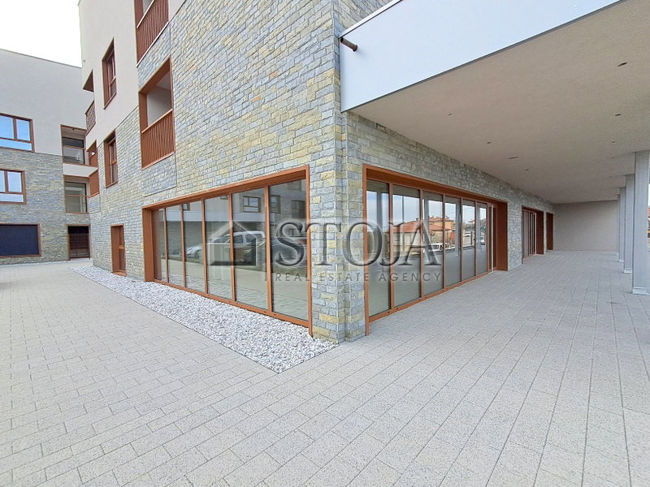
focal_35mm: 16
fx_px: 300
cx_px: 325
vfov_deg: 78.1
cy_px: 244
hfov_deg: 94.5
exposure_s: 1/580
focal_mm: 1.64
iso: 40
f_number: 2.2
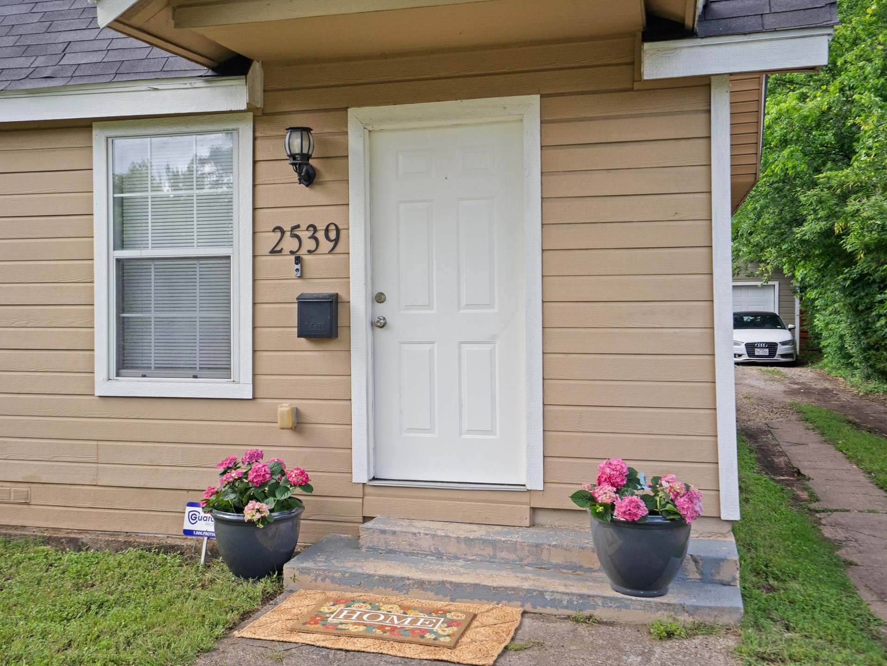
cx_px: 410
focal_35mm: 36
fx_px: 923
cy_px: 333
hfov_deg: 51.3
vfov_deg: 39.7
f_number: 7.1
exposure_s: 1/100
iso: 800
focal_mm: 33
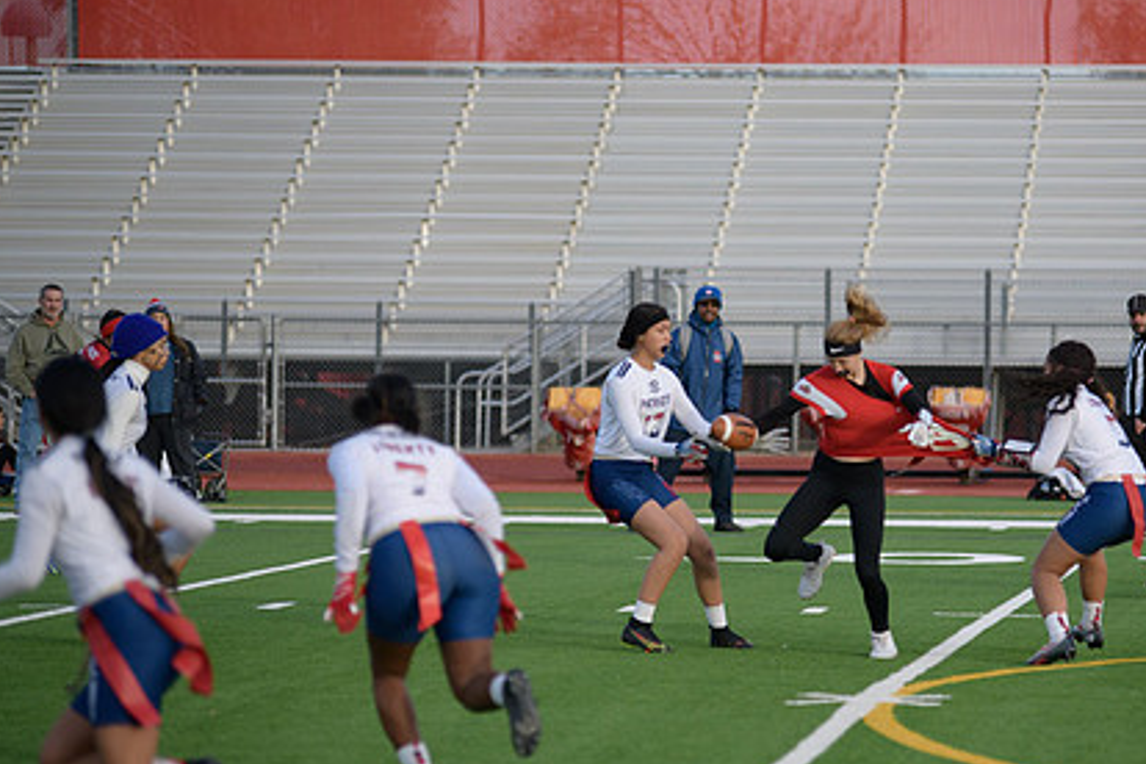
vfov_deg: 6.3
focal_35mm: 217
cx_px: 781
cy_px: 447
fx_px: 6907
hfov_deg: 9.5
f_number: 2.8
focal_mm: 155
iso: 640
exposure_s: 1/4000
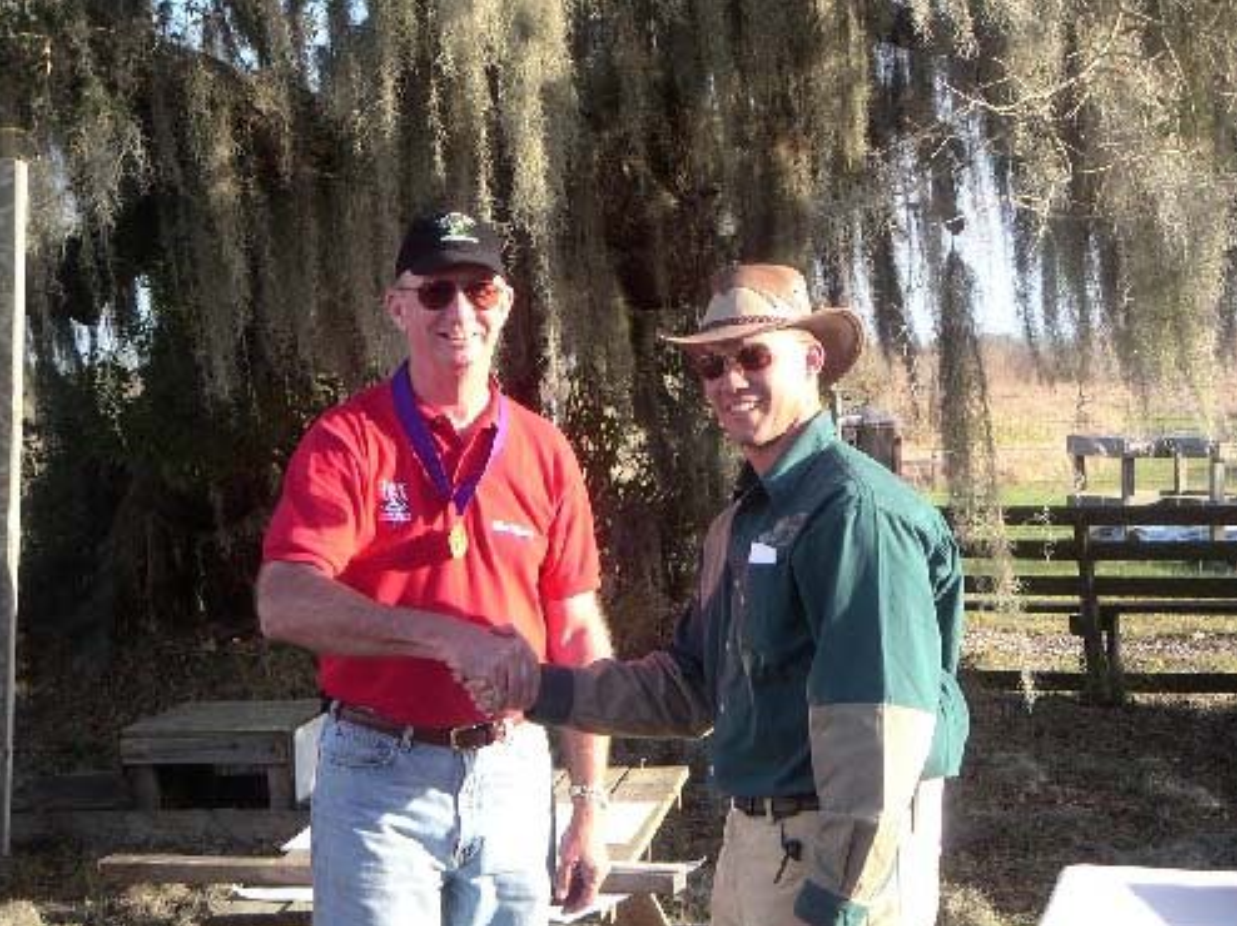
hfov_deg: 24.4
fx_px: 2857
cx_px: 618
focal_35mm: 80
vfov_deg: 18.4
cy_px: 464
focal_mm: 12.2
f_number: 3.2
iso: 50
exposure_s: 1/150
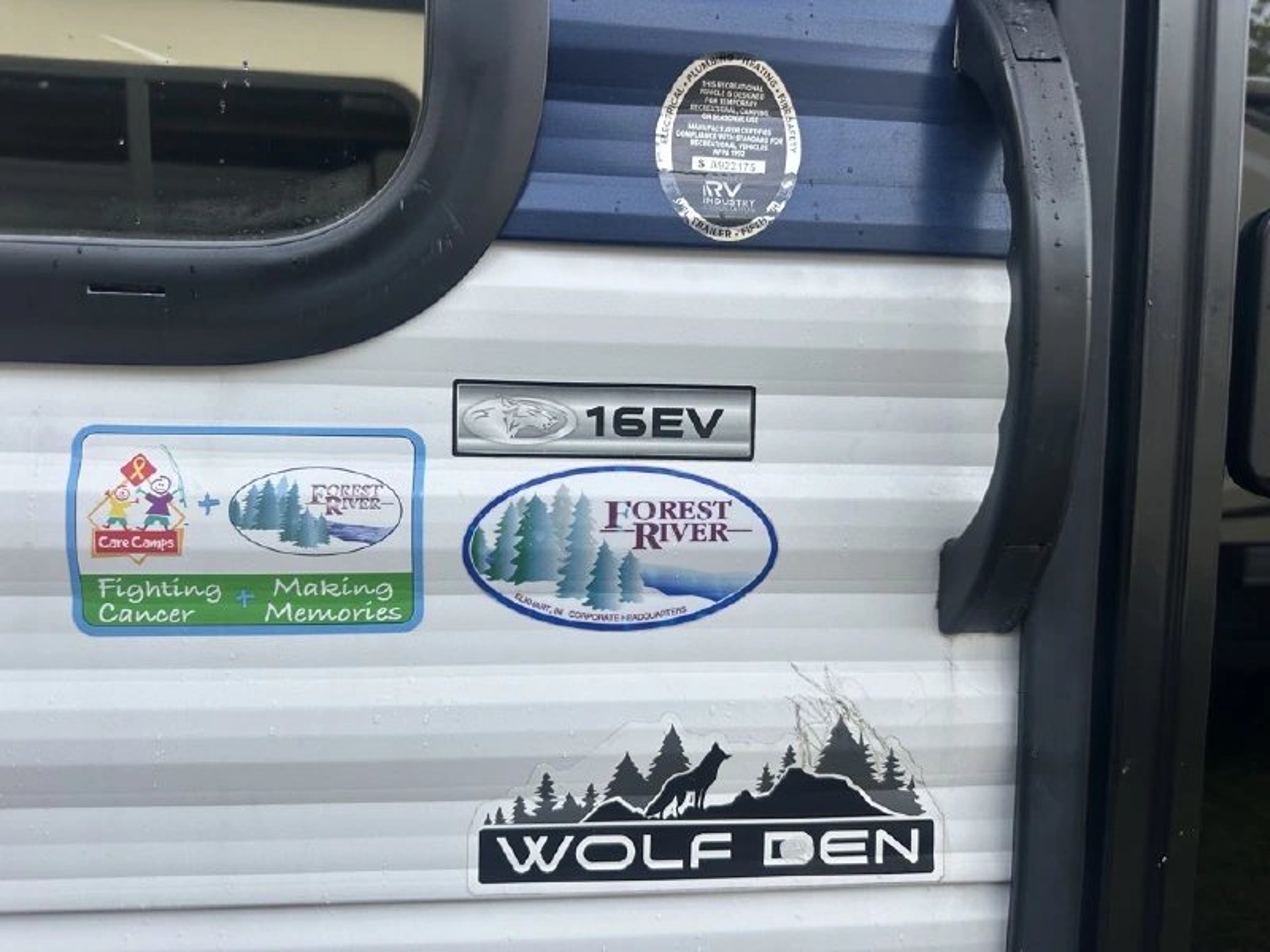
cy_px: 476
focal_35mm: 24
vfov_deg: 56.8
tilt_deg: -3.3
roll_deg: -0.5
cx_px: 635
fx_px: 881
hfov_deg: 71.6
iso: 80
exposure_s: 1/750
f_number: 1.78
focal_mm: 6.86
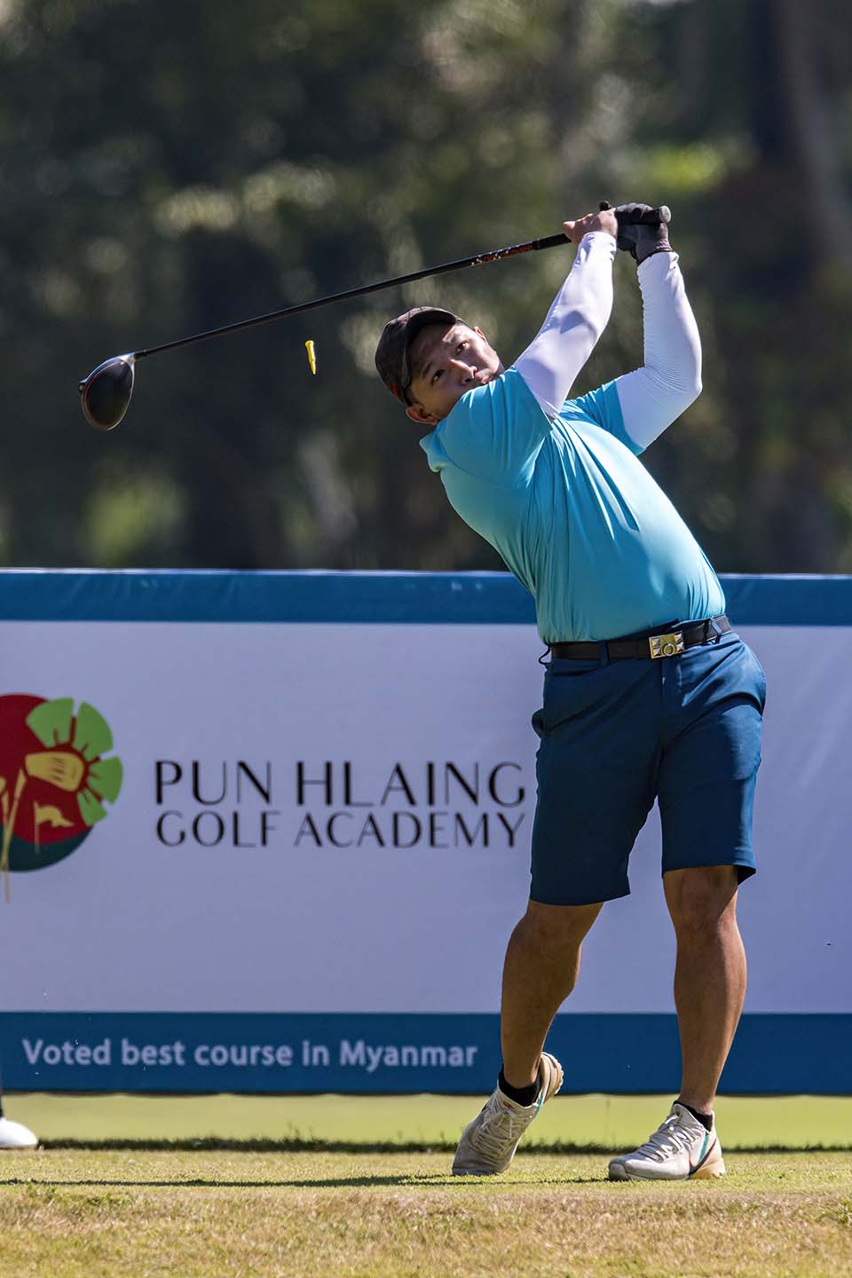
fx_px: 23073
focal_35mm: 650
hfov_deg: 2.1
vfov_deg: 3.2
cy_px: 639
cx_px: 426
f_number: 8
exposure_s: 1/2500
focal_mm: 650
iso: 800
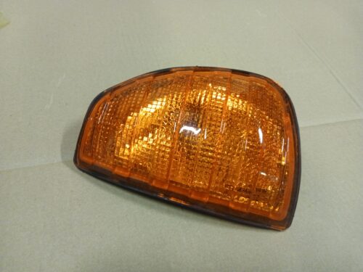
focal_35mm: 26
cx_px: 182
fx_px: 273
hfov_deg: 67.3
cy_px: 136
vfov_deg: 53.1
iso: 250
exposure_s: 1/25
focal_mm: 3.98
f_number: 1.8
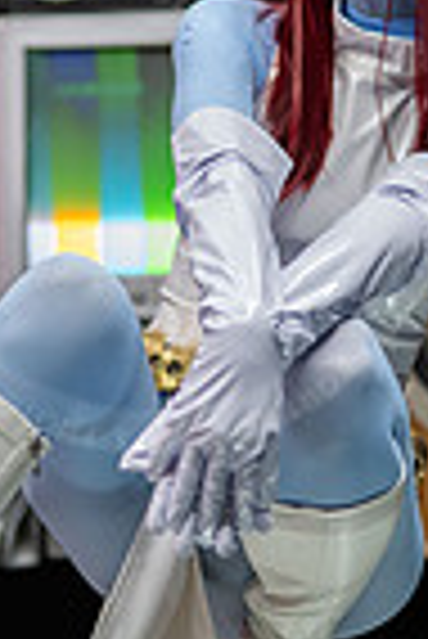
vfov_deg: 13.0
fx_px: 2811
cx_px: 162
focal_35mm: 158
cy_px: 261
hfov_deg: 8.7
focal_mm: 50
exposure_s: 1/250
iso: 1000
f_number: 1.2
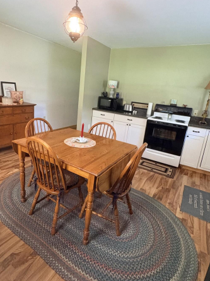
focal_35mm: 21
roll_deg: -5.6
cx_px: 92
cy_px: 131
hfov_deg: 63.2
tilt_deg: -13.8
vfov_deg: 78.9
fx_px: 170
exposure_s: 1/60
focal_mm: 2.22
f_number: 2.2
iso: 800
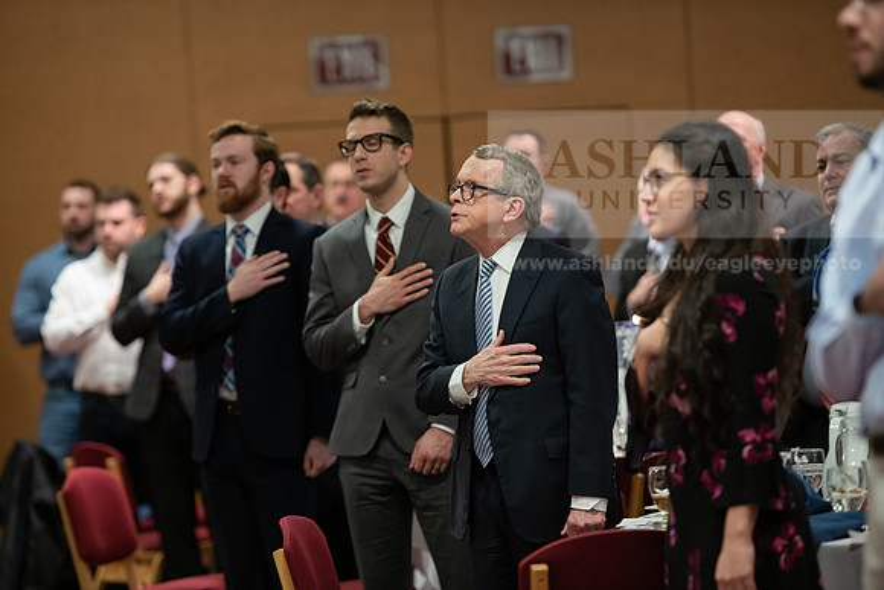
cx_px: 442
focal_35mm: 165
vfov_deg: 8.3
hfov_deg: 12.4
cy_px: 295
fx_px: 4052
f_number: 2.8
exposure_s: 1/200
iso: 2000
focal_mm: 165
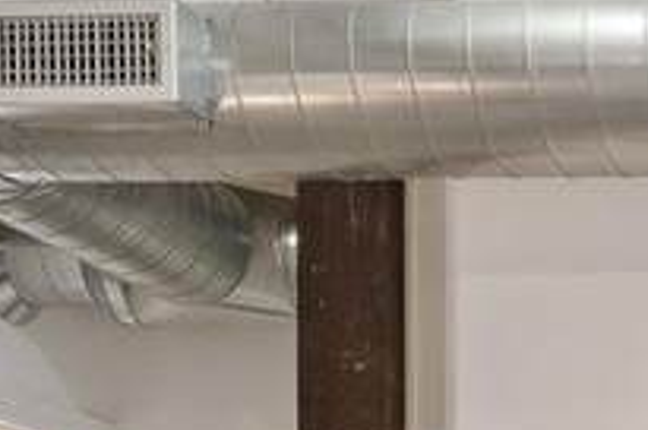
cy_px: 760
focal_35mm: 100
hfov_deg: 18.0
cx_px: 1002
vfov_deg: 12.5
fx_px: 1797
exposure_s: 1/8
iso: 200
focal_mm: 16
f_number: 5
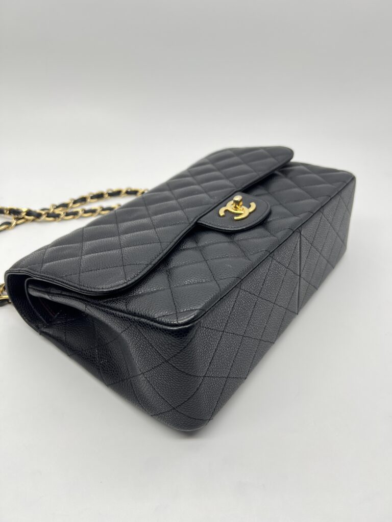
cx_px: 196
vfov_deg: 67.3
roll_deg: -2.5
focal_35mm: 26
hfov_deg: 53.1
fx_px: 393
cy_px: 261
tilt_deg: -36.1
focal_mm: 5.7
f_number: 1.5
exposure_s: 1/154
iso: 40
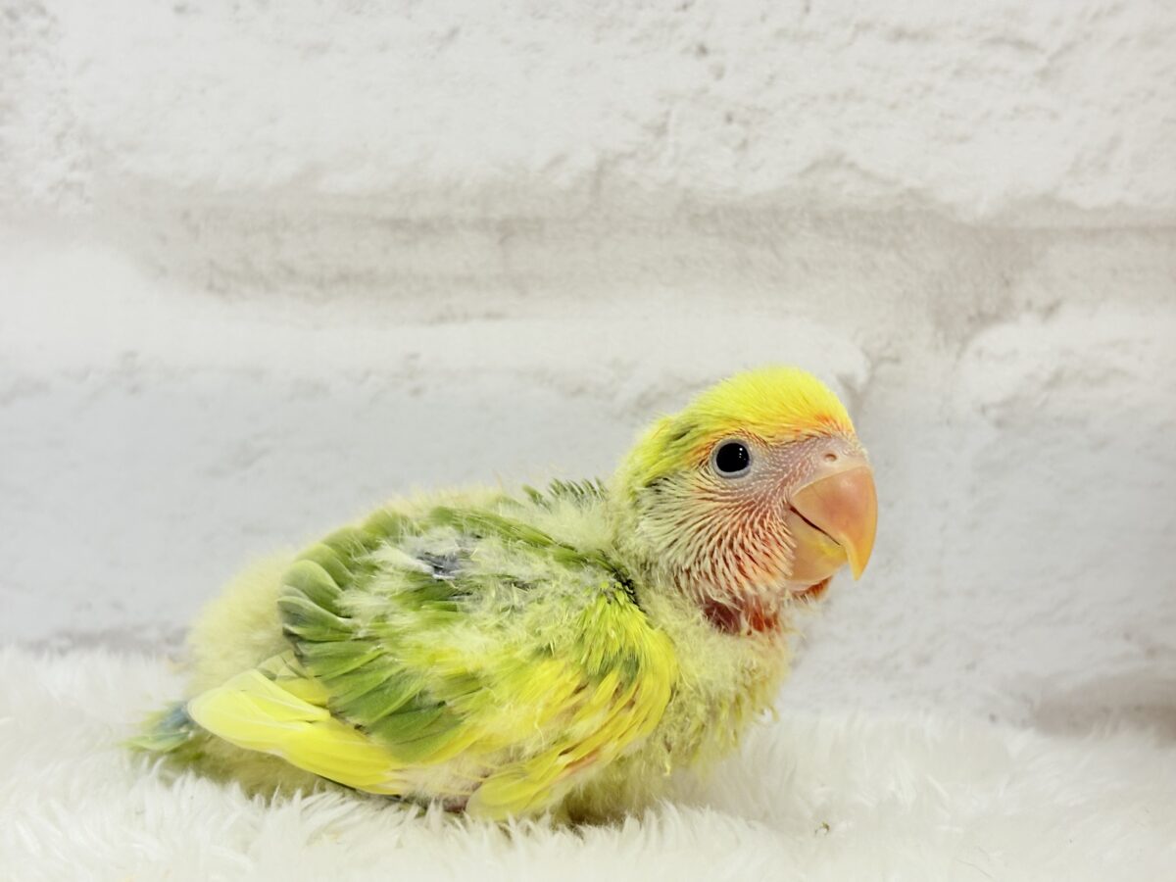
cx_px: 588
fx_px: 1767
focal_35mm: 52
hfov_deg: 36.8
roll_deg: -1.4
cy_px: 441
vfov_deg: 28.0
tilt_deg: -4.3
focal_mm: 5.96
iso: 64
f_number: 1.6
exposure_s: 1/100
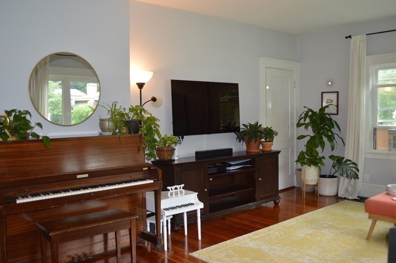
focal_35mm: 33
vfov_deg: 39.9
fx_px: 363
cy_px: 132
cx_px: 198
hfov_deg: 57.3
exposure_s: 1/60
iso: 450
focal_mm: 22
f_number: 4
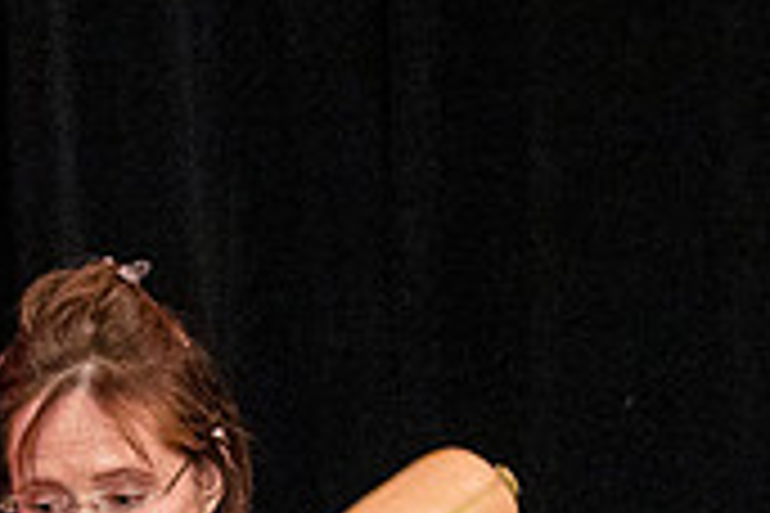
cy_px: 785
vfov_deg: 1.3
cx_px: 23
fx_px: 21815
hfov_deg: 2.0
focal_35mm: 1020
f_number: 4
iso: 6400
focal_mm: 200
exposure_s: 1/100
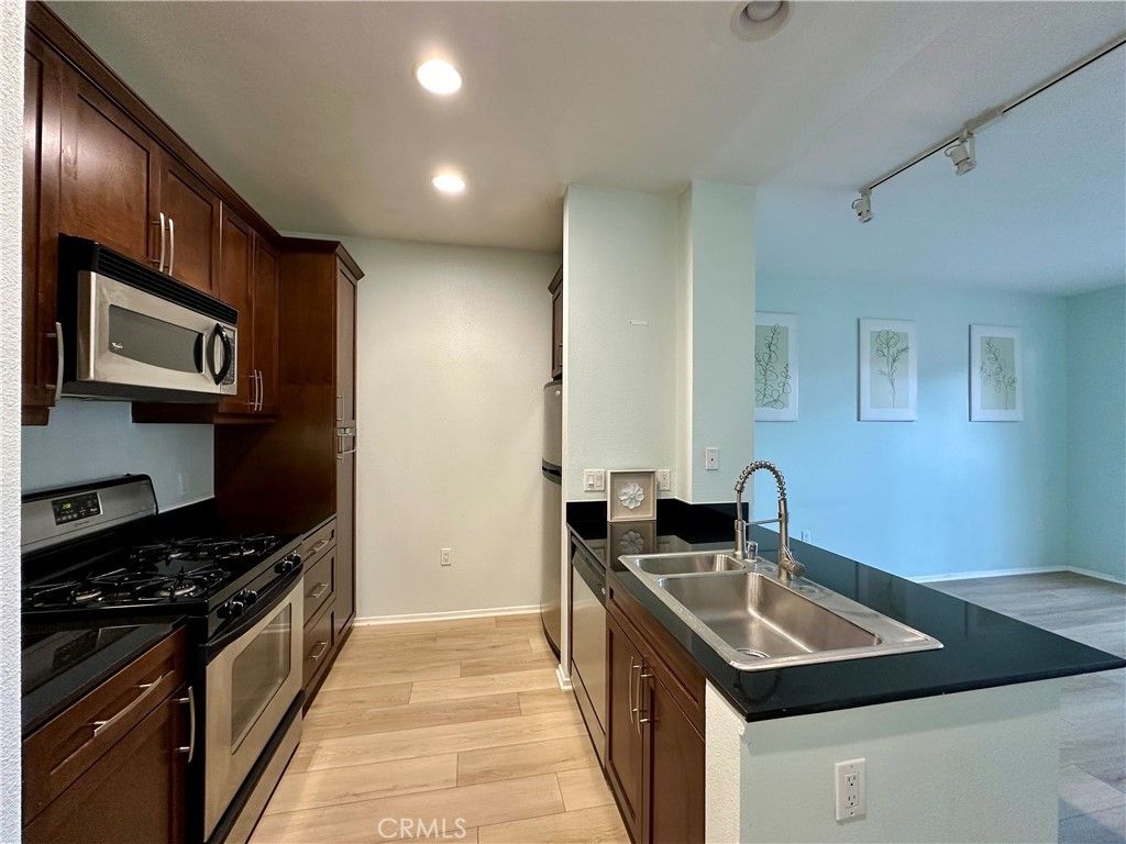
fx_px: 455
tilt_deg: +0.7
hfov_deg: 102.1
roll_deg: -0.3
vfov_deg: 85.7
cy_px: 422
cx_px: 563
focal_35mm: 14
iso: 160
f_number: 2.2
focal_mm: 2.22
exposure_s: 1/60
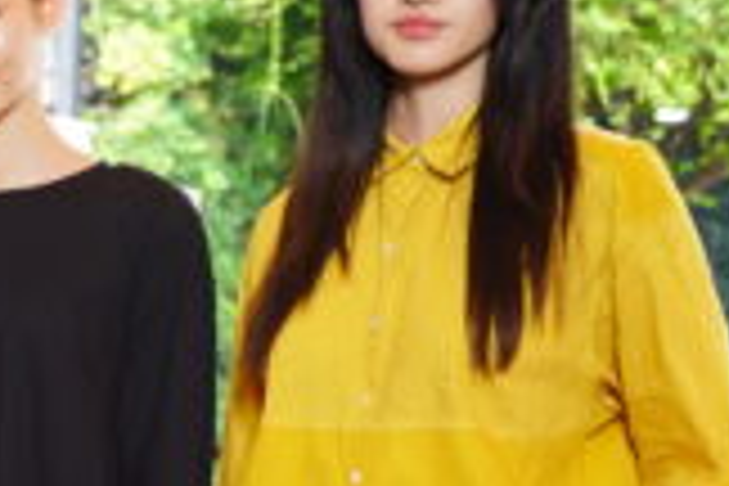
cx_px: -855
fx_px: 2977
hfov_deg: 12.0
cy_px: 639
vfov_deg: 9.2
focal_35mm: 147
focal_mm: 31
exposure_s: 1/160
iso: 800
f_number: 5
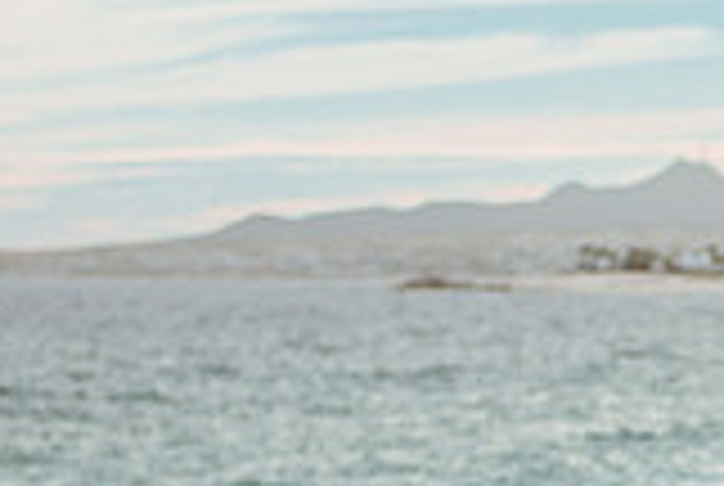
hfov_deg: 9.0
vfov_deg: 6.1
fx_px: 4513
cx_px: 1034
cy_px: 601
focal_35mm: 224
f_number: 2.8
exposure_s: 1/3200
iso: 250
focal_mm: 60
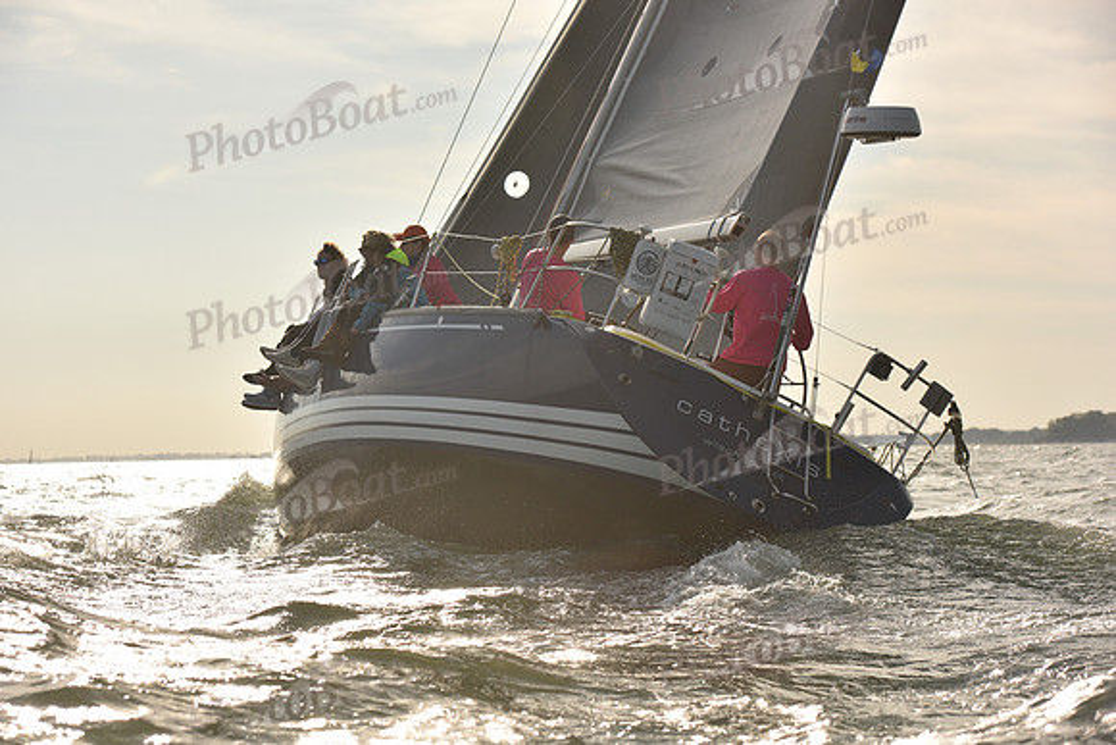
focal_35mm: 92
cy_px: 372
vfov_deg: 14.9
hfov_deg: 22.1
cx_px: 558
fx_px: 2853
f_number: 7.1
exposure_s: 1/800
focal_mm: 92
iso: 250
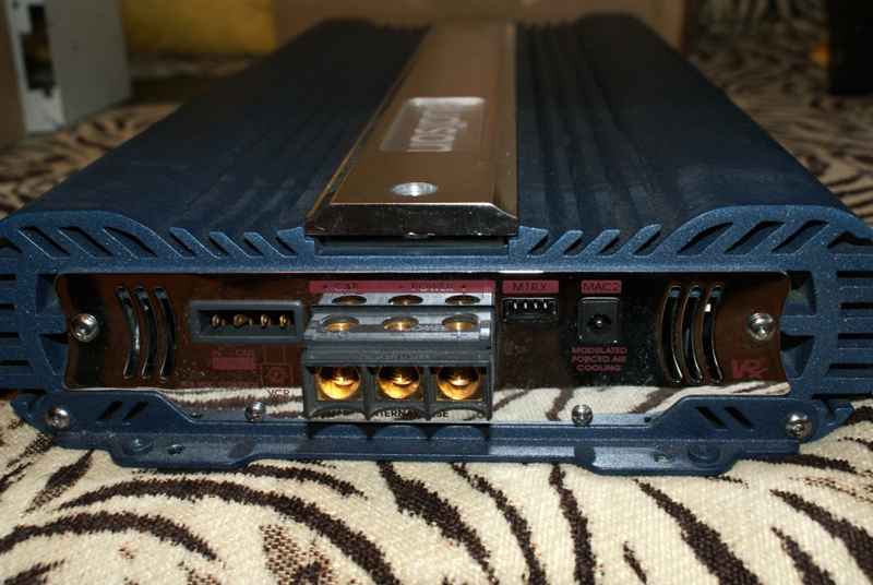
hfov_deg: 46.3
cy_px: 292
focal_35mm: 42
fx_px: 1020
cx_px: 436
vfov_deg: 32.0
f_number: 6.3
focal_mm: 28
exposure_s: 1/60
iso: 400
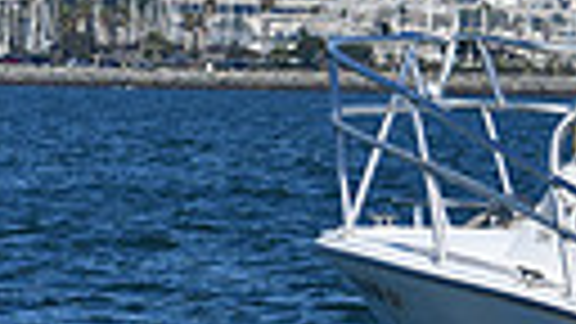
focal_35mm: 611
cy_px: -119
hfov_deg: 3.5
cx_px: 1215
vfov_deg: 2.0
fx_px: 9332
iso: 100
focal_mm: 86
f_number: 10
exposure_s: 1/400
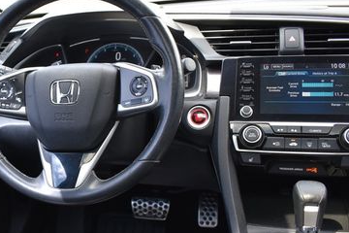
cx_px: 54
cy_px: 158
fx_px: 465
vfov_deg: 27.9
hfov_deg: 39.0
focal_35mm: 48
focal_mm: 18
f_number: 3.5
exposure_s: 1/250
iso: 500
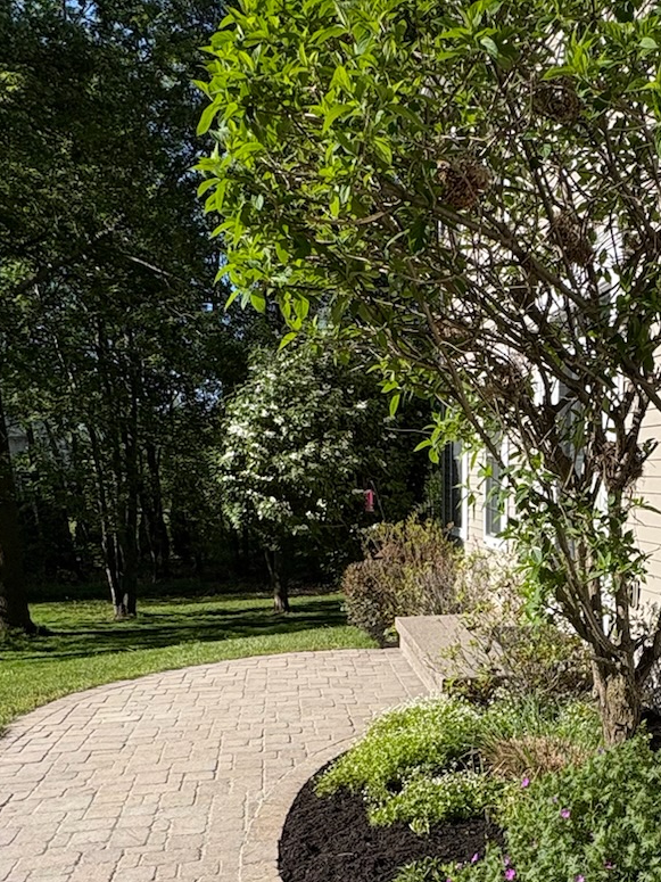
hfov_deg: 36.6
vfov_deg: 47.8
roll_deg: -0.4
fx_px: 942
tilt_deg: -12.0
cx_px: 575
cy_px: 687
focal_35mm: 37
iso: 50
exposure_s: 1/1395
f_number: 2.2
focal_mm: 2.22
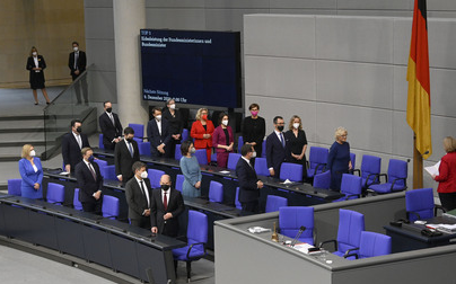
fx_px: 1130
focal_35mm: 91
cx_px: 223
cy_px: 160
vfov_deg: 14.3
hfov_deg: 22.8
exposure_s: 1/250
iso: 6400
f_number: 5.6
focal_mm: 80
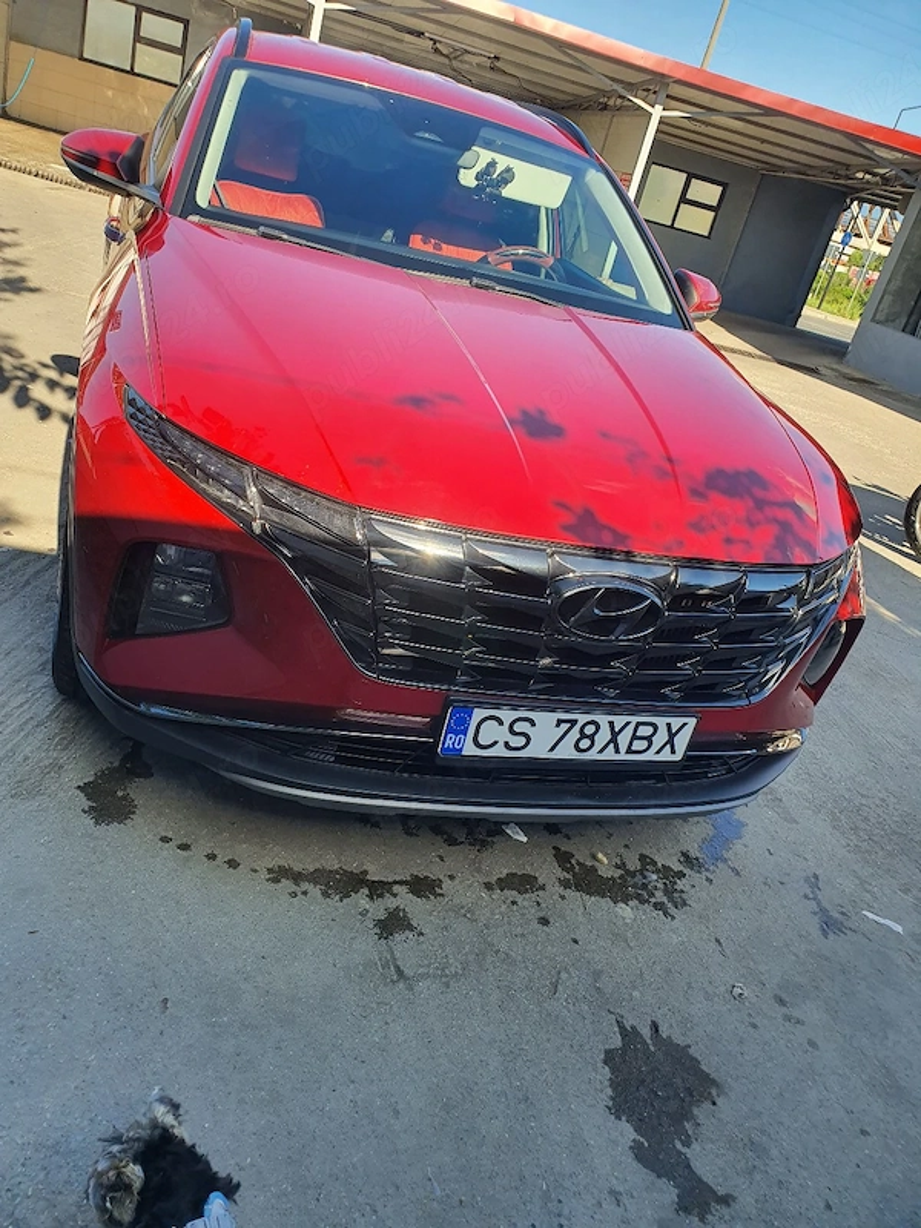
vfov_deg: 67.3
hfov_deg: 53.1
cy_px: 614
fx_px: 922
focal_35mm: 26
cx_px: 460
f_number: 2.4
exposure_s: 1/476
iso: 50
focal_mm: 4.3
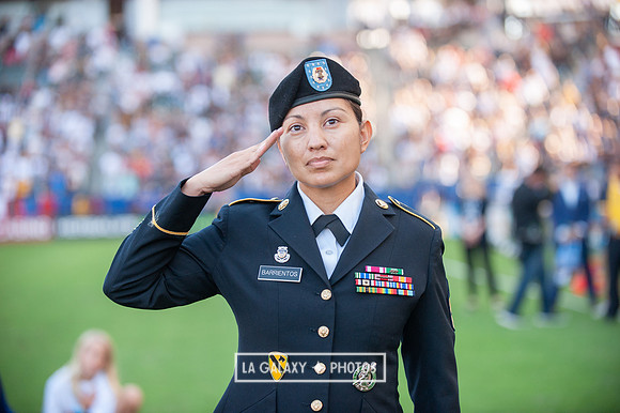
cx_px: 310
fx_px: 1687
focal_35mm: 98
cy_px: 206
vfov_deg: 13.9
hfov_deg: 20.8
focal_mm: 98
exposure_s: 1/1000
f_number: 2.8
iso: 800
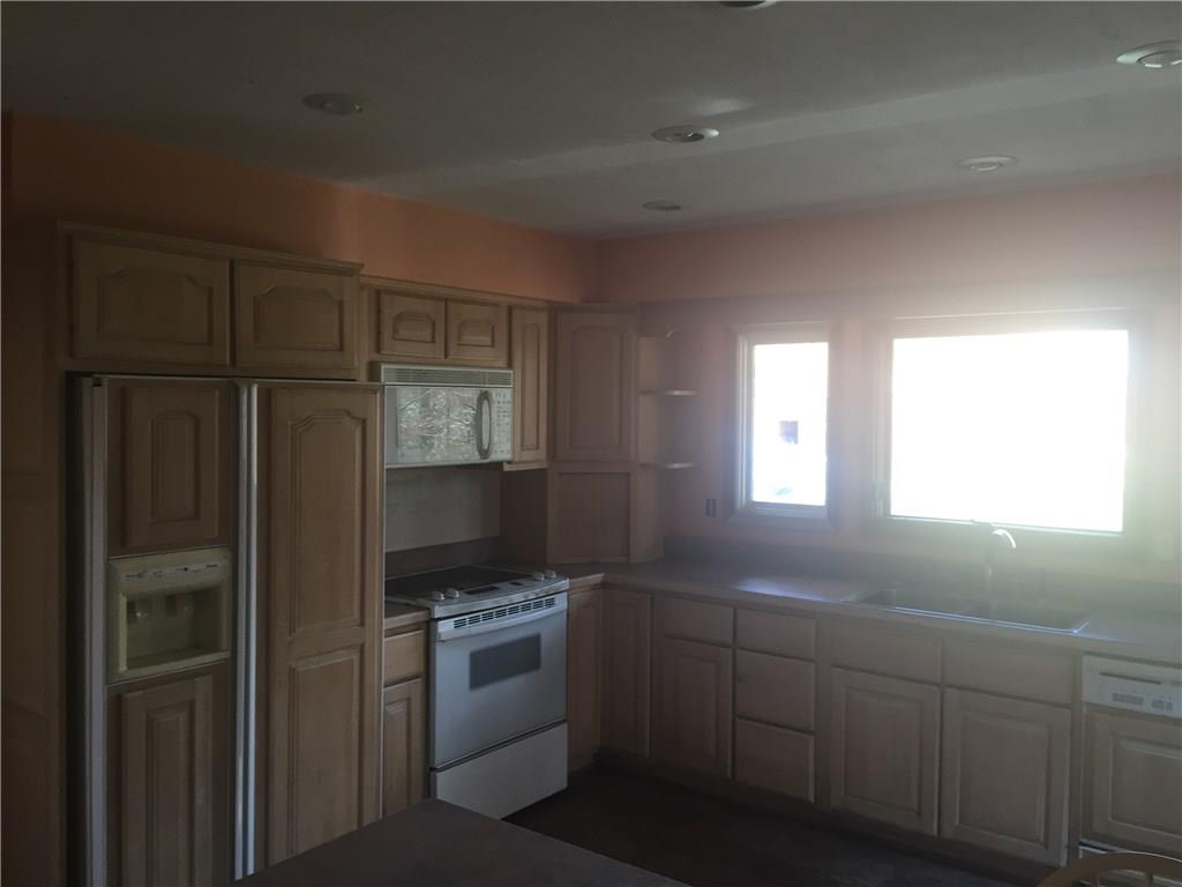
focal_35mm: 29
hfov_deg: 61.7
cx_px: 591
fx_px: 990
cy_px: 444
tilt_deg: -0.6
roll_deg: -1.6
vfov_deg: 48.2
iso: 64
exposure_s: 1/30
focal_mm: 4.15
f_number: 2.2
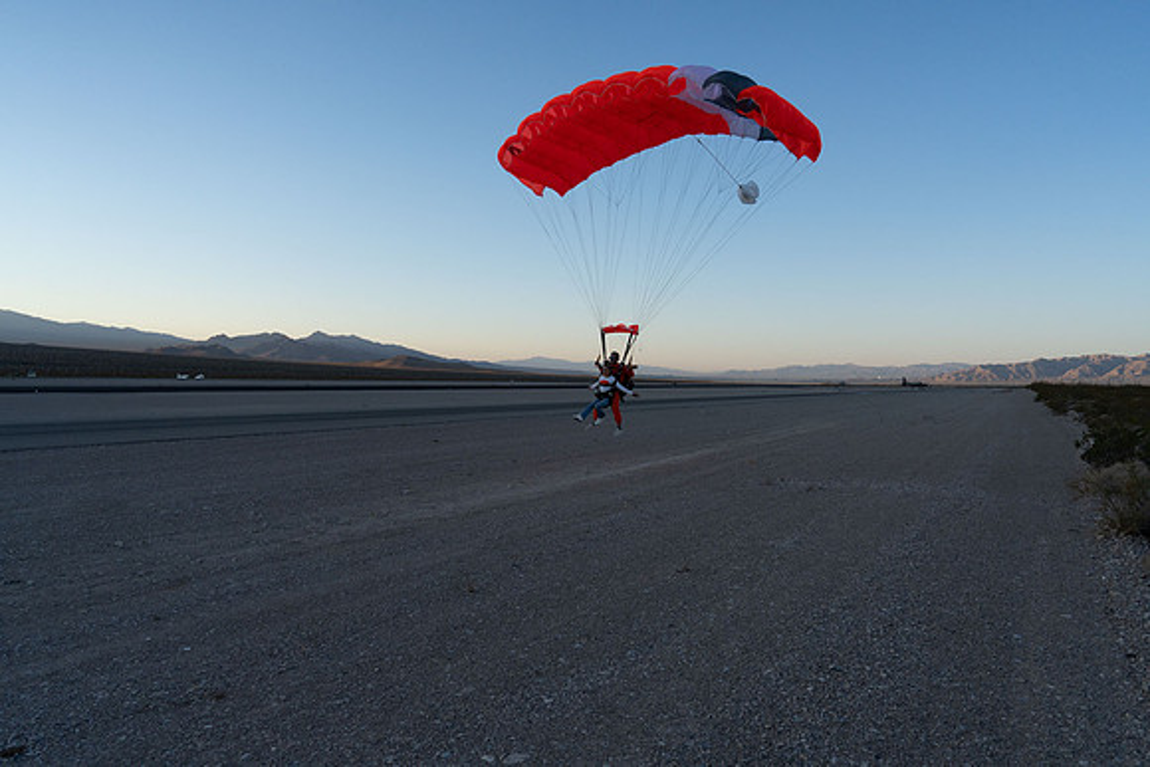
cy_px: 384
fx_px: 767
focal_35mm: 24
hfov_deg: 73.7
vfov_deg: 53.2
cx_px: 575
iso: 1250
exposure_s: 1/2000
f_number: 6.3
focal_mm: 24
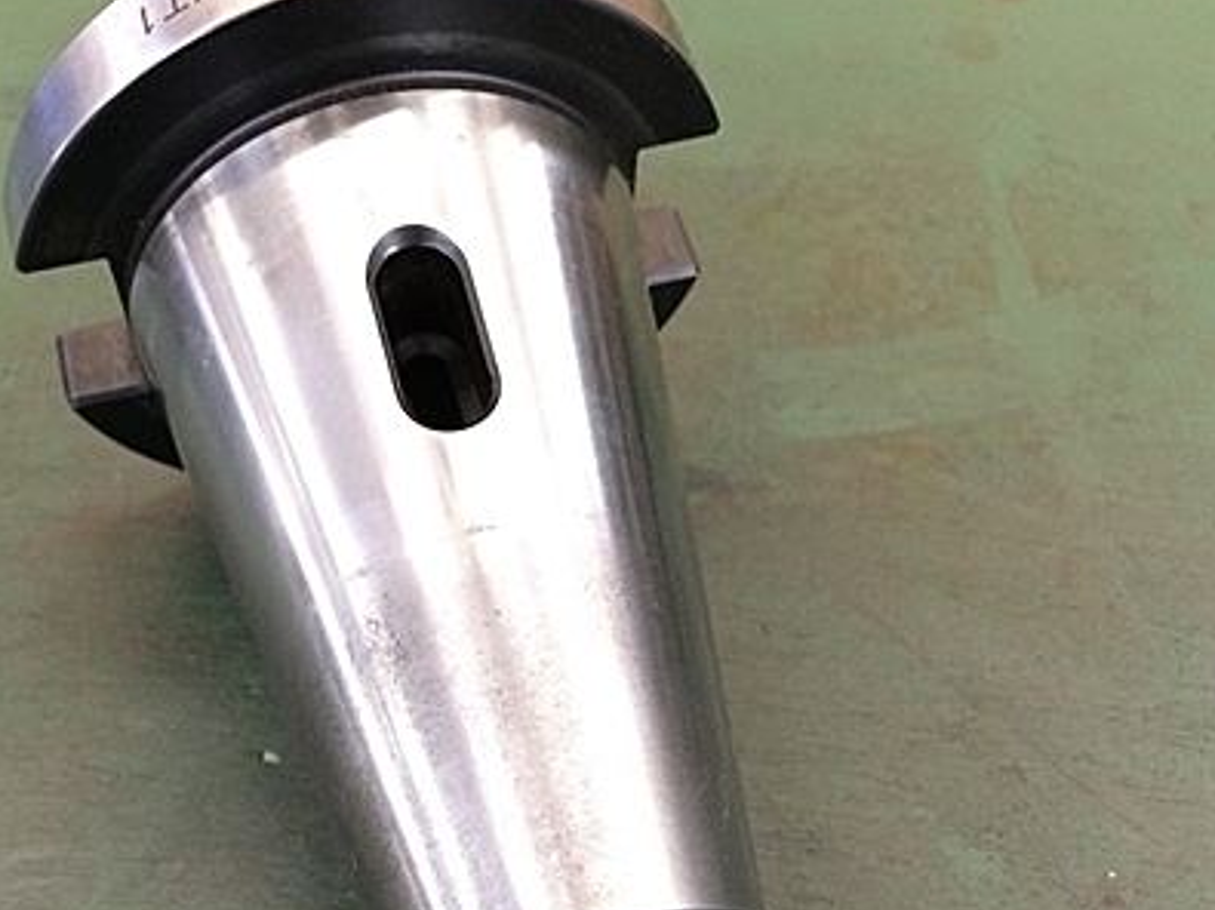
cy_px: 655
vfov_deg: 30.5
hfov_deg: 40.3
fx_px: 1649
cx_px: 486
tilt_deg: -49.1
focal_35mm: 47
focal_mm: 4.15
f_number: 2.2
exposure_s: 1/30
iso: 160
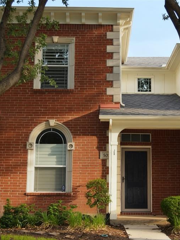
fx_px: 395
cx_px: 119
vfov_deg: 33.8
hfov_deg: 25.5
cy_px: 121
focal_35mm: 57
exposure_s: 1/125
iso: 400
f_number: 4.2
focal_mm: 26
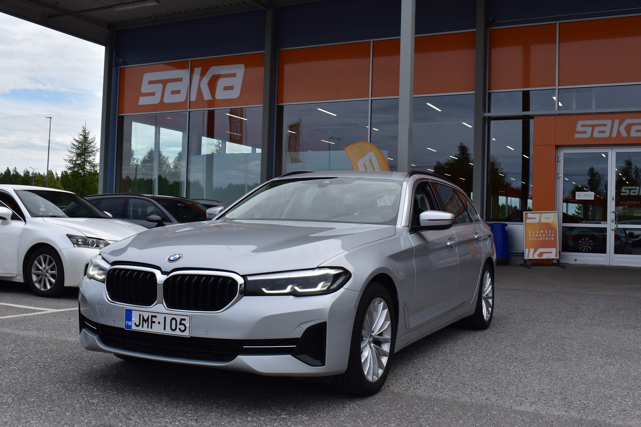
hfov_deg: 51.3
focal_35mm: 38
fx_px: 668
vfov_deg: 35.5
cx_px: 320
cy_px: 214
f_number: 11
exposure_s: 1/500
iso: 320
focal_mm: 25
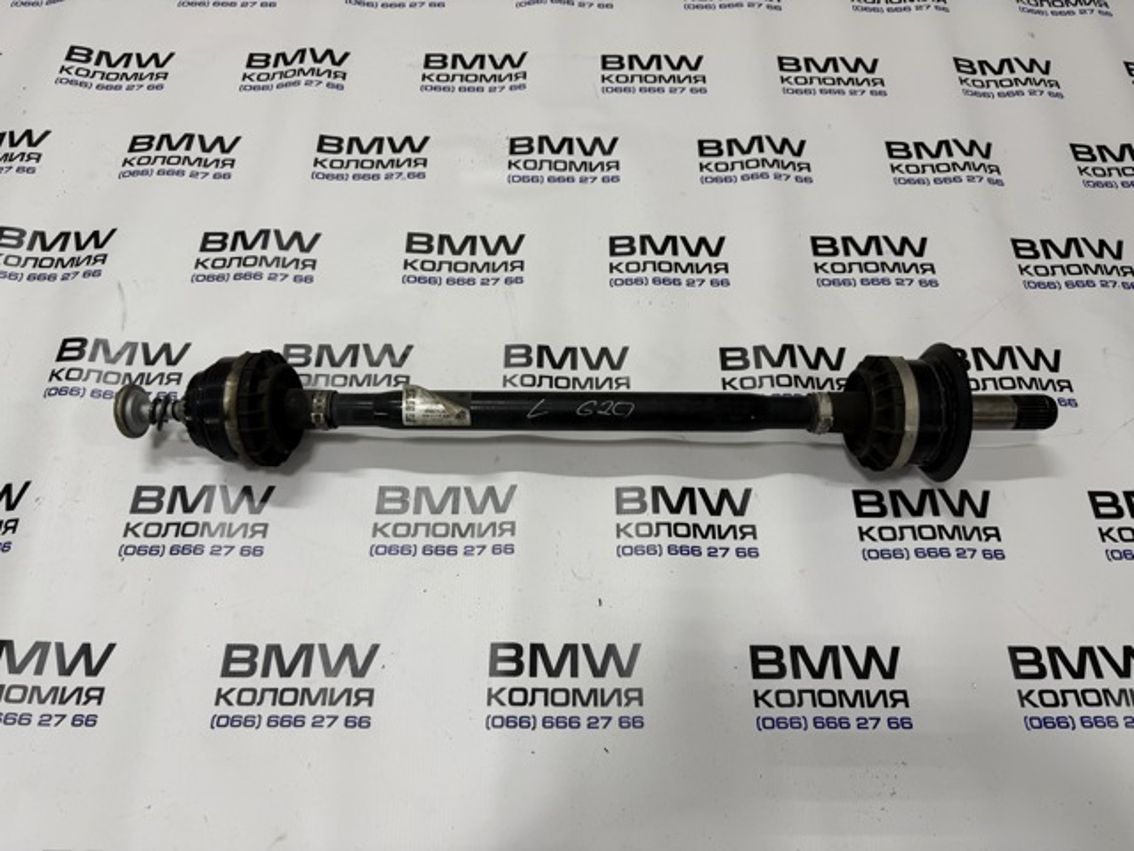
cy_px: 426
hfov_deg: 71.6
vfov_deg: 56.8
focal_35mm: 24
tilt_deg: -62.3
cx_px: 567
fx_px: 786
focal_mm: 6.76
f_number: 1.78
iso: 125
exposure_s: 1/50
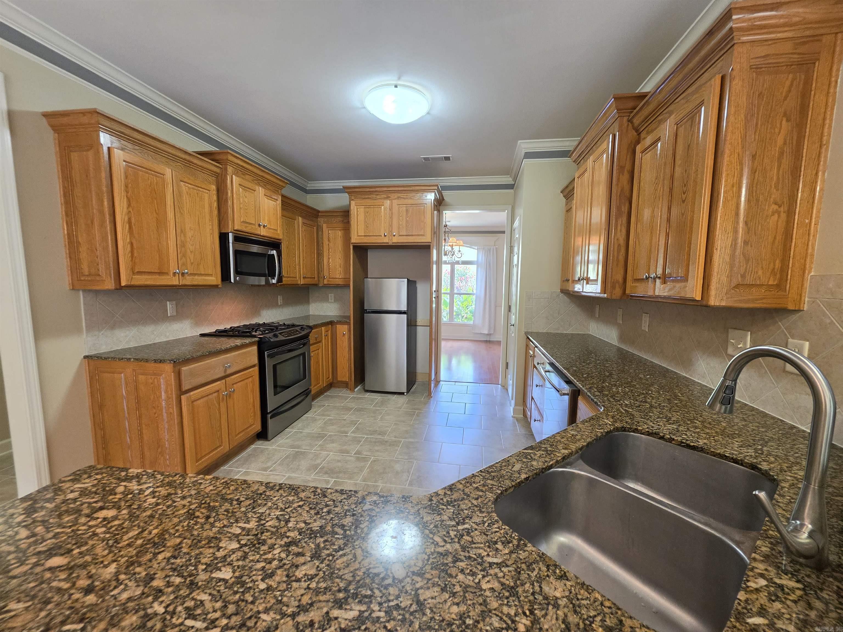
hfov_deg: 106.2
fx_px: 317
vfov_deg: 89.9
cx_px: 422
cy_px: 316
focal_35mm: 13
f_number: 1.9
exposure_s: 1/120
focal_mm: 2.2
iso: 250
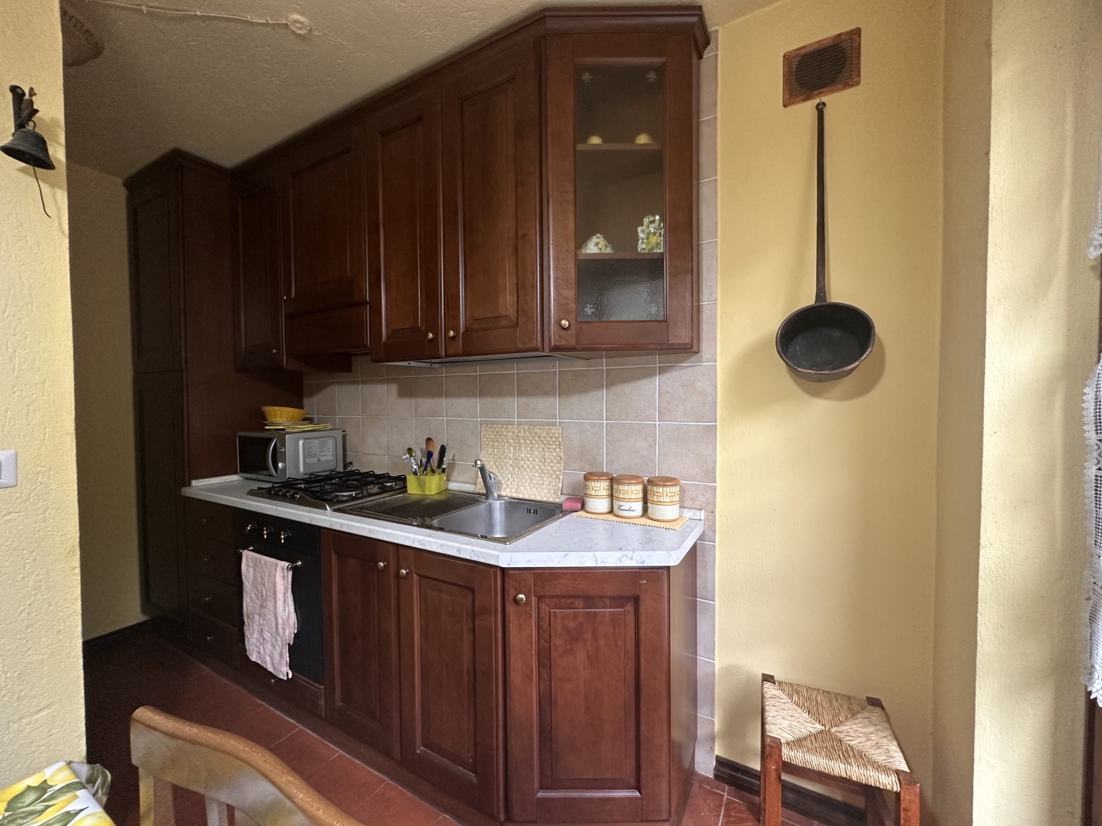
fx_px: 446
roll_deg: +1.1
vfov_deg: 85.7
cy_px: 413
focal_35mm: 14
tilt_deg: -0.4
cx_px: 551
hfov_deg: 102.1
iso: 320
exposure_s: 1/50
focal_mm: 2.22
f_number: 2.2
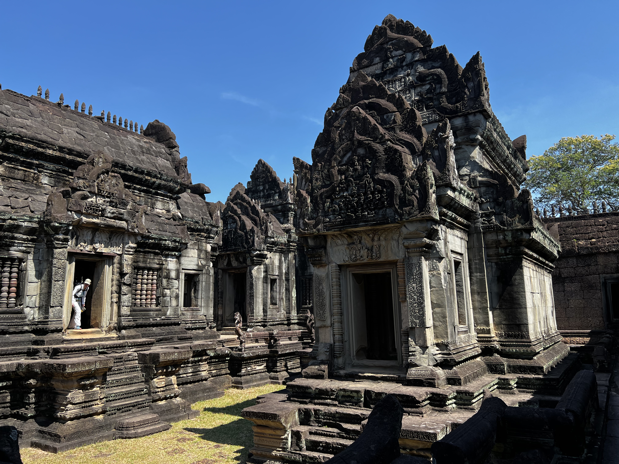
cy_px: 232
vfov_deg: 53.1
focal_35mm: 26
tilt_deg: +8.9
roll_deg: +1.2
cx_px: 310
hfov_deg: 67.3
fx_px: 465
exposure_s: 1/1669
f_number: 1.5
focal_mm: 5.7
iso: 50
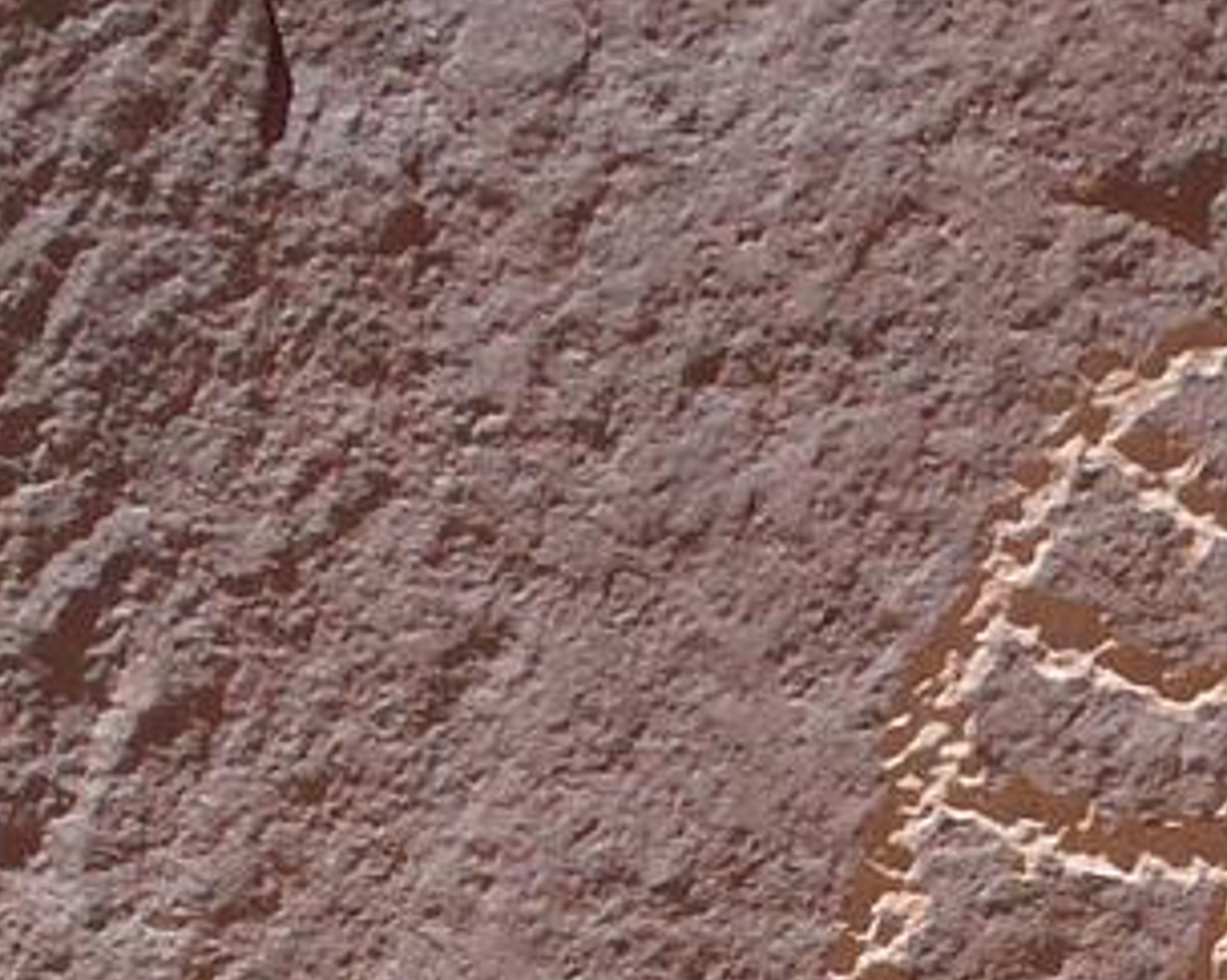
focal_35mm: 135
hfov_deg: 13.6
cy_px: 2404
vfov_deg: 9.9
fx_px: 4901
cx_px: 1709
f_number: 10
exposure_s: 1/60
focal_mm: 5
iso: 100
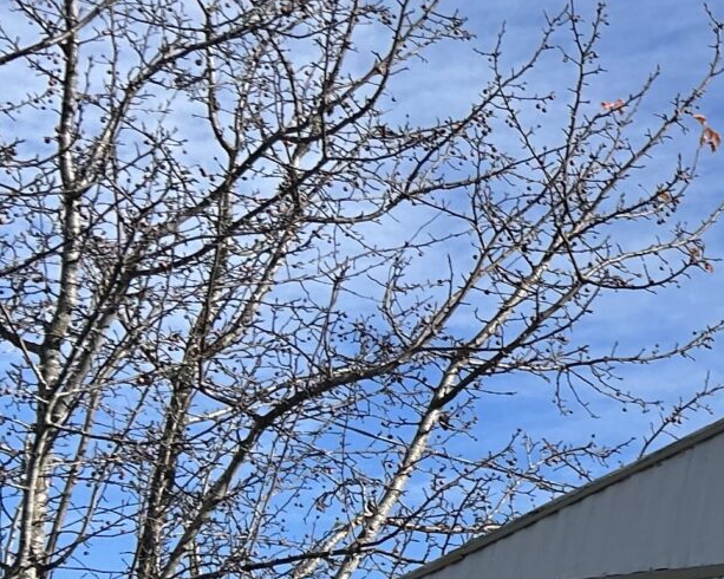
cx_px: 1433
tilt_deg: +12.3
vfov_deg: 14.3
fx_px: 2271
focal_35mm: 106
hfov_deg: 14.9
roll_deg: -0.5
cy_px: 591
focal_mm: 5.7
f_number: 1.5
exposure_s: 1/6579
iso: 50
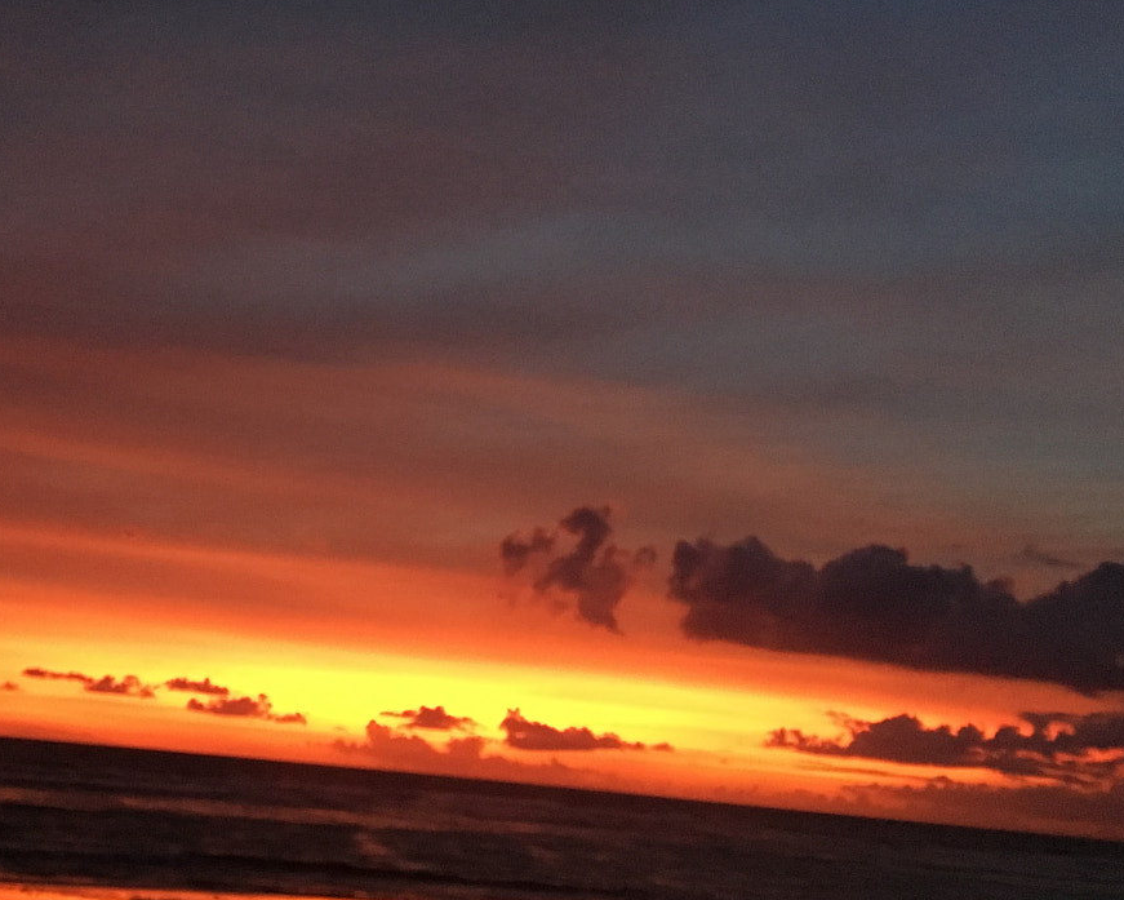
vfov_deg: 28.6
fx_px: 1730
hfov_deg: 35.5
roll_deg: -6.0
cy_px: 208
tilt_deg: +17.0
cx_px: 336
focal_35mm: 52
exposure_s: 1/17
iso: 200
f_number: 2.2
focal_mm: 4.15
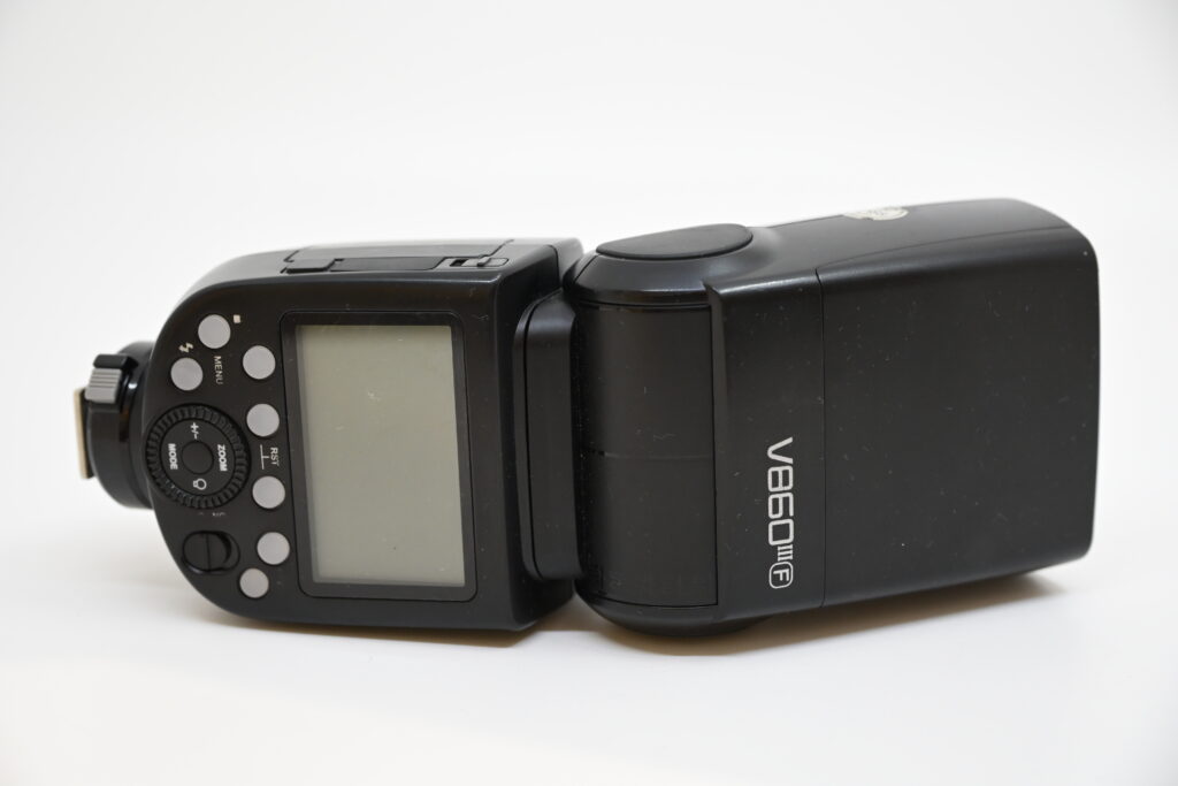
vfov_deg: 21.6
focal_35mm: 63
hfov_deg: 31.9
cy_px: 393
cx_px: 589
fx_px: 2062
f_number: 6.3
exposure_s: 1/640
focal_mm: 63
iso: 3200
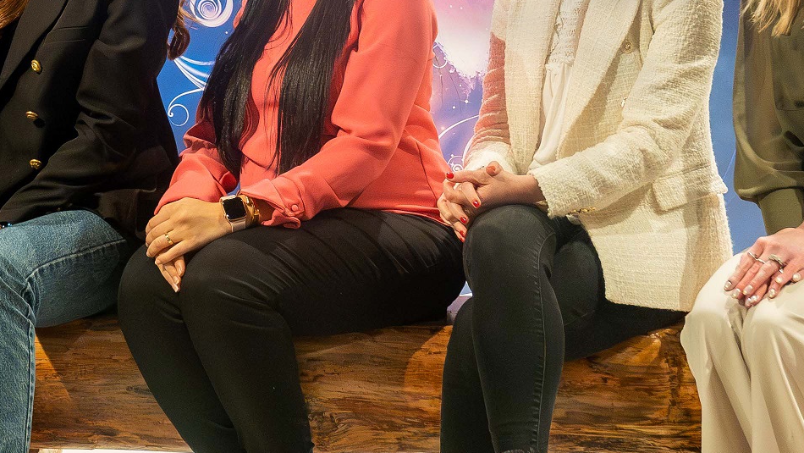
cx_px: 289
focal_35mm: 112
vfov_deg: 10.6
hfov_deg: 19.1
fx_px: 2388
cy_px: -146
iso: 4000
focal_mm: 29
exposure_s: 1/100
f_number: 4
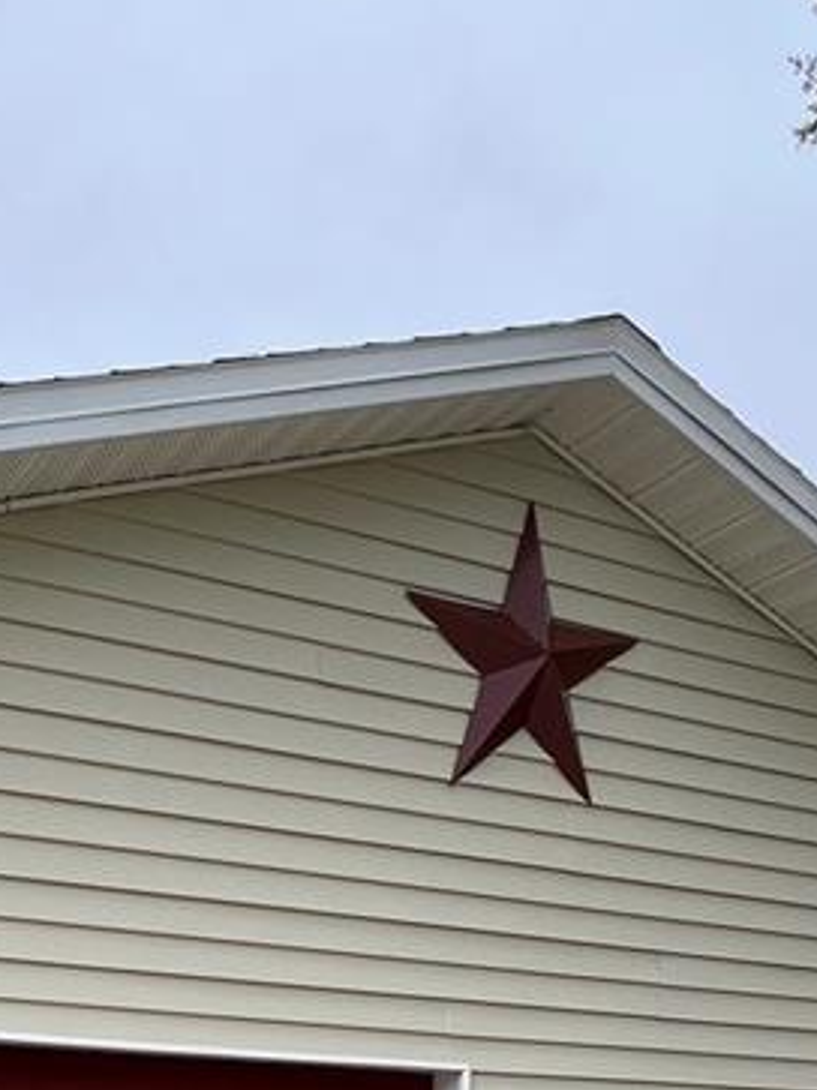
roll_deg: -0.8
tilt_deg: -7.2
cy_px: 1393
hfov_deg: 32.4
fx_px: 1354
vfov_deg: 33.2
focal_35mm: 43
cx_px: 132
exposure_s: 1/415
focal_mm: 1.57
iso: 32
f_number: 1.8
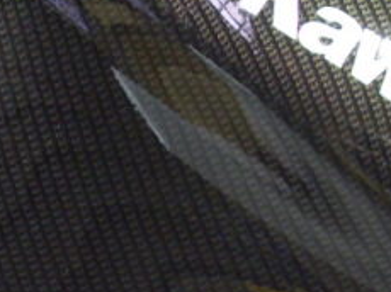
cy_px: 212
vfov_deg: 12.1
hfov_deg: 15.9
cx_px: 369
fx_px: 1377
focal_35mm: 122
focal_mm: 6.3
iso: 200
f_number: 2.8
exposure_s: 1/10
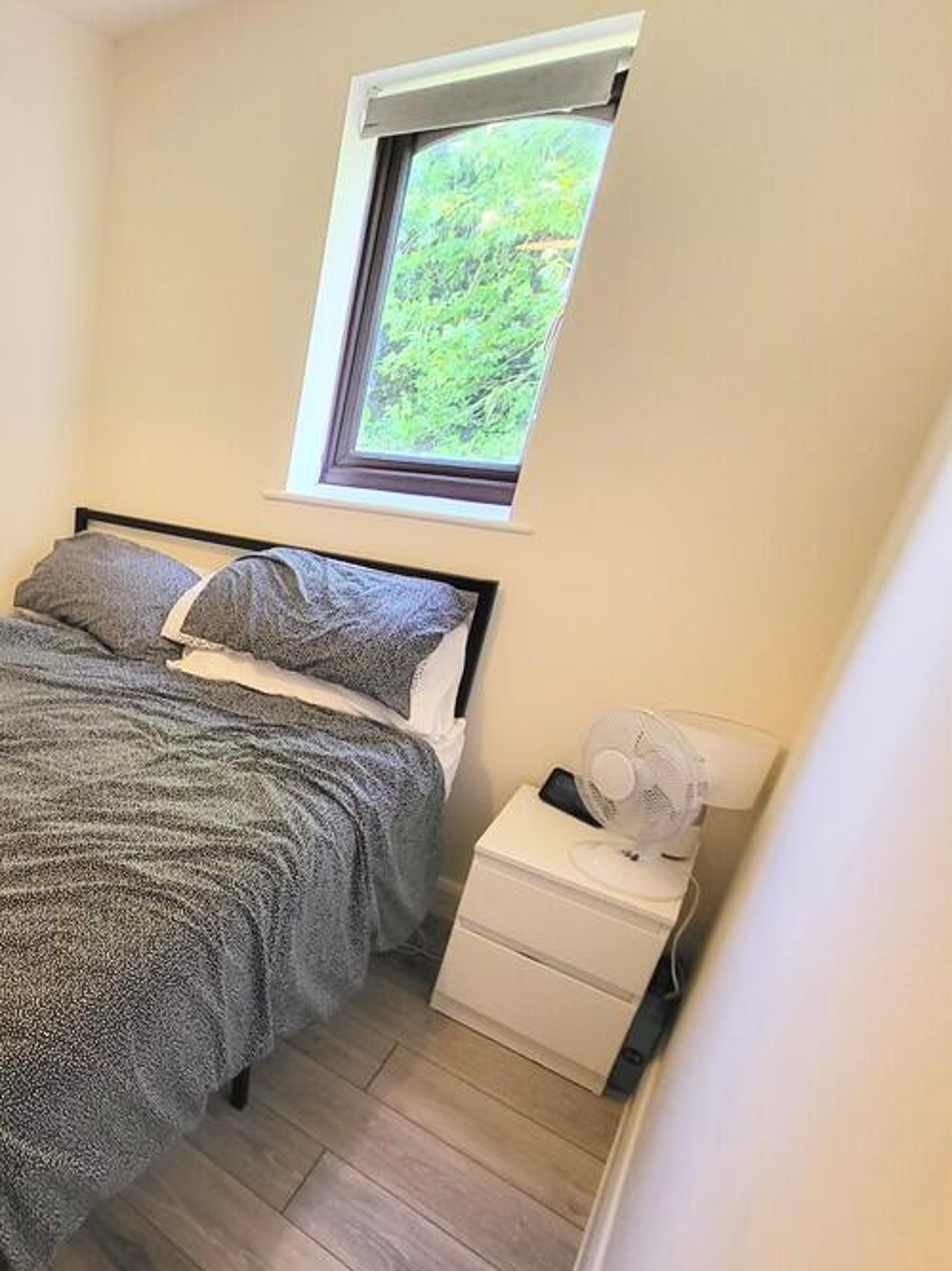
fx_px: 734
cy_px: 666
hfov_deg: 52.2
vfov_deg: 81.7
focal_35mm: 20
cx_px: -4
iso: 160
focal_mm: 1.74
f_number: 2.2
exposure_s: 1/50
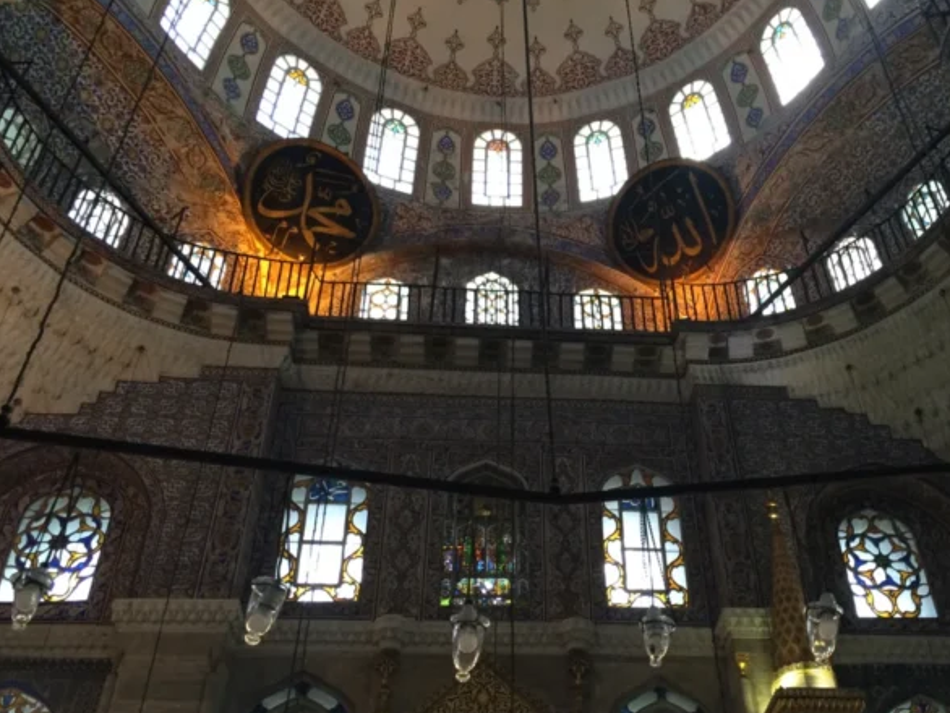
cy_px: 446
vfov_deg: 37.5
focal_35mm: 38
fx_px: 1043
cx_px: 569
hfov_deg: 48.7
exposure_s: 1/30
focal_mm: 4.15
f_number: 2.2
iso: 125
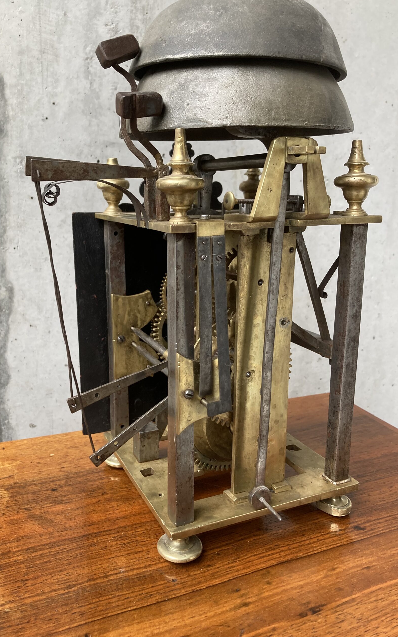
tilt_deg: -10.8
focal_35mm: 30
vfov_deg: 62.9
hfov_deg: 41.7
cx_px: 170
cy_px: 318
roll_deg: -2.9
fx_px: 521
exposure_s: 1/89
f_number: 1.8
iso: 80
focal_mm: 3.99
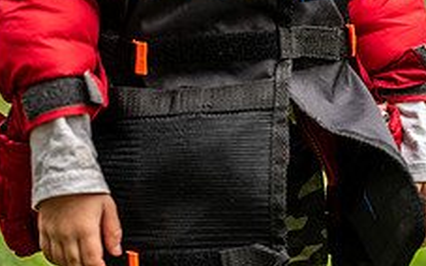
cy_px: -116
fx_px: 2415
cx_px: 263
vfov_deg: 6.2
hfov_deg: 10.1
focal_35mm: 208
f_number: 2.8
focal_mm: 103
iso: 125
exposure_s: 1/125
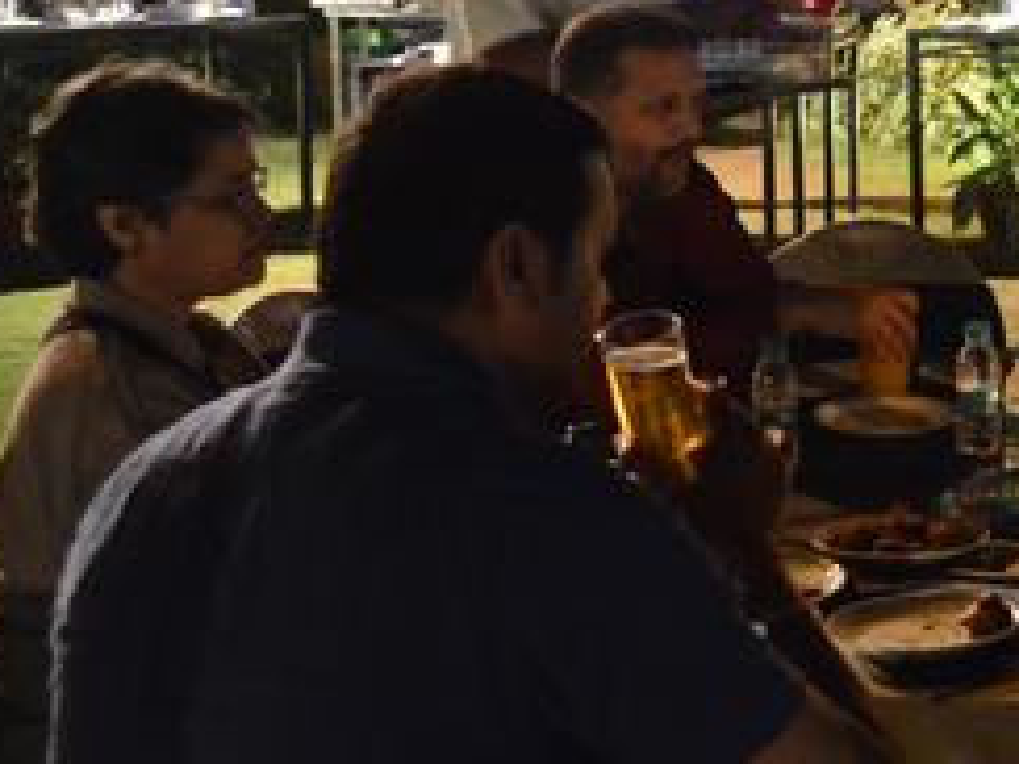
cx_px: 1224
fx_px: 2296
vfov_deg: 18.8
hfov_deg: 23.0
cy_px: 257
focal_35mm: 78
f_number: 3.8
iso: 3200
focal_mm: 22
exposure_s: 1/13
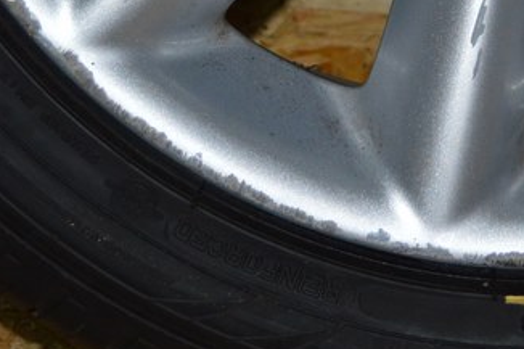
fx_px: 2880
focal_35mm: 198
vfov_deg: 6.9
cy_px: -35
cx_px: 511
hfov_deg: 10.3
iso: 720
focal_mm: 42
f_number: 5
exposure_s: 1/60
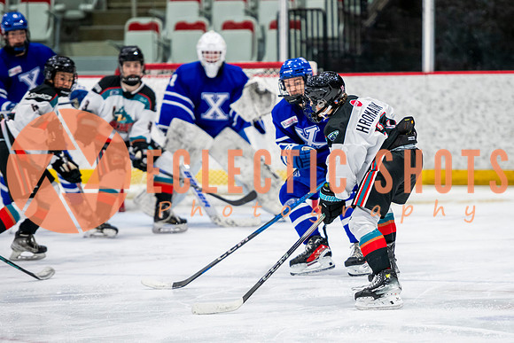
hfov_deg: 7.8
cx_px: 332
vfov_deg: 5.2
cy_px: 212
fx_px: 3757
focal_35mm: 263
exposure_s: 1/800
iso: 1600
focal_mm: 185
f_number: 3.2
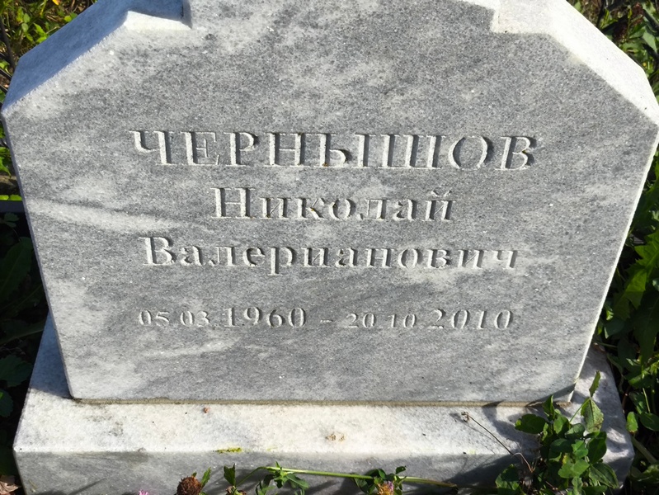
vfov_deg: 29.1
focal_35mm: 50
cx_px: 330
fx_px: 952
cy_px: 248
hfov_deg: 38.2
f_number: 1.7
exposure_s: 1/737
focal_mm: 4.71
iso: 50
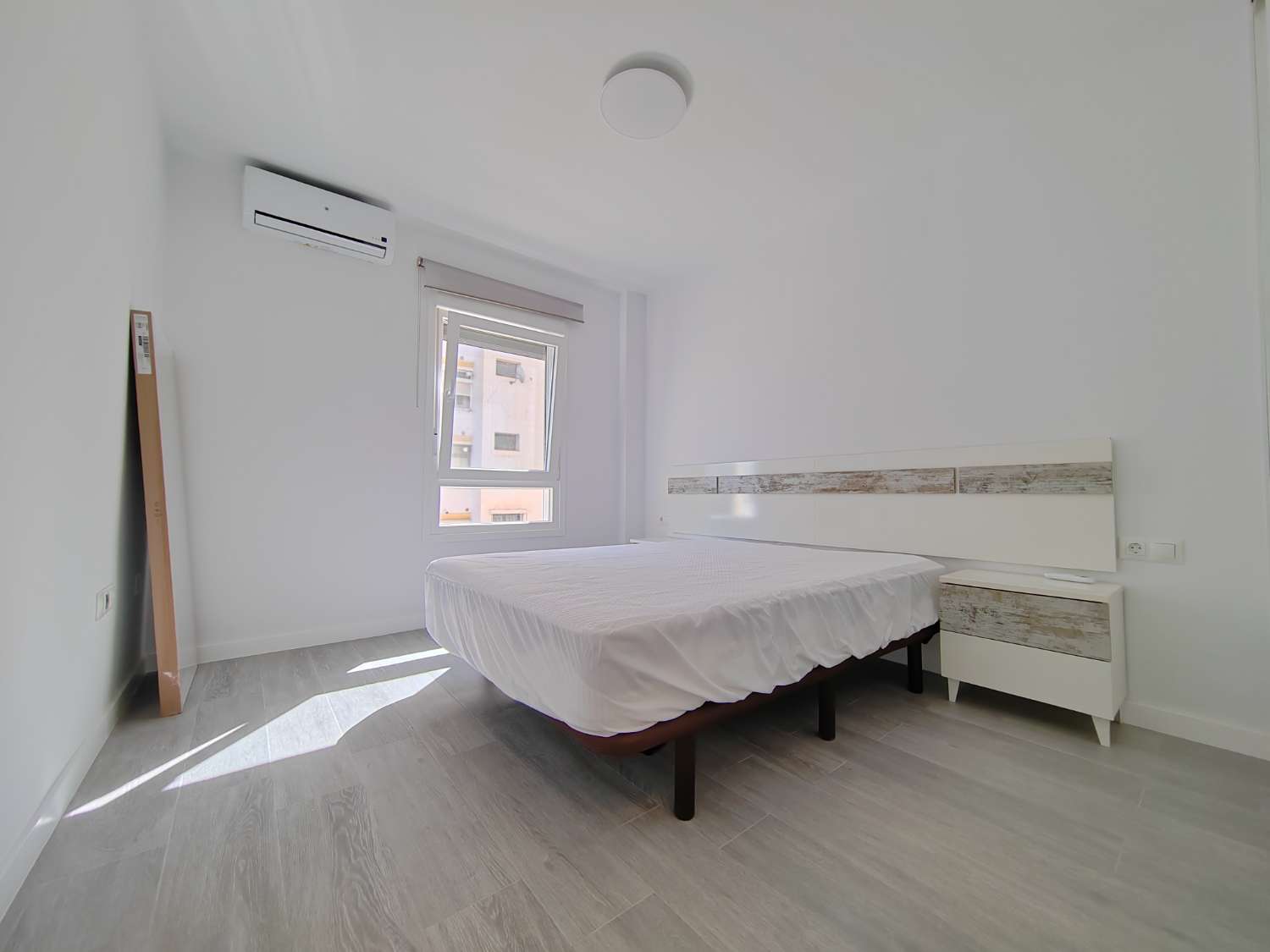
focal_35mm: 13
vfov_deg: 89.9
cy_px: 476
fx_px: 477
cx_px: 635
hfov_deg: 106.2
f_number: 2.2
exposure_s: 1/100
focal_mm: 2.16
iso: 200
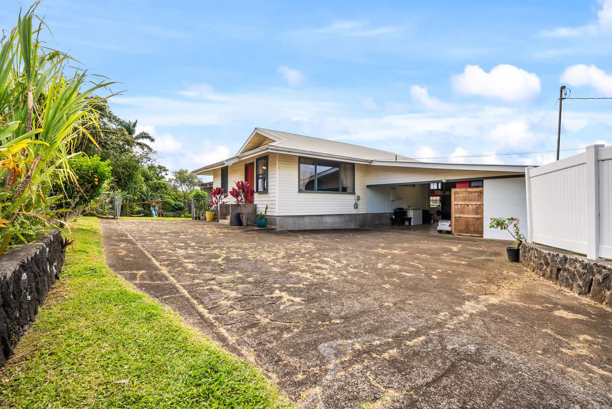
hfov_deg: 96.7
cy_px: 204
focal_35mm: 16
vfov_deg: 73.8
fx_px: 272
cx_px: 306
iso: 200
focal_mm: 16
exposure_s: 1/250
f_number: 9
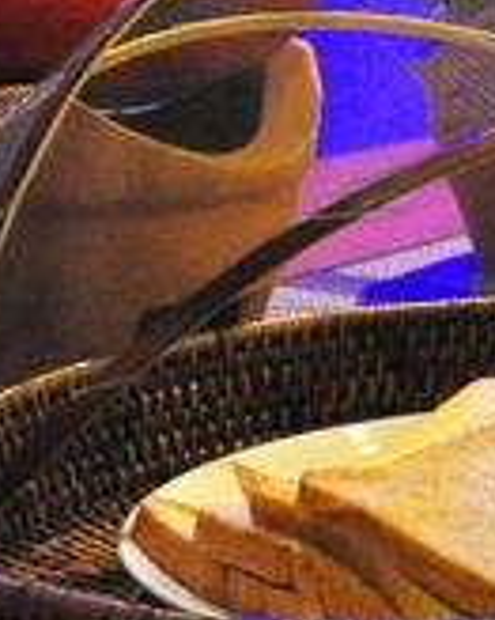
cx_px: 363
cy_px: -62
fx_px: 2645
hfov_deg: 10.7
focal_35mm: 144
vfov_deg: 13.1
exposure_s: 1/25
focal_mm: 21
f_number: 3.8
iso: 3200
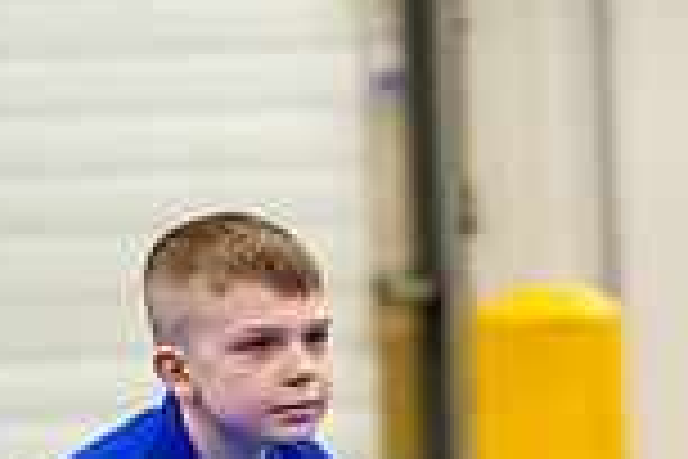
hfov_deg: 2.7
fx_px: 14523
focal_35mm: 760
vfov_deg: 1.8
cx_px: 630
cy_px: 781
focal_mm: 200
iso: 5000
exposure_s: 1/500
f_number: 2.8
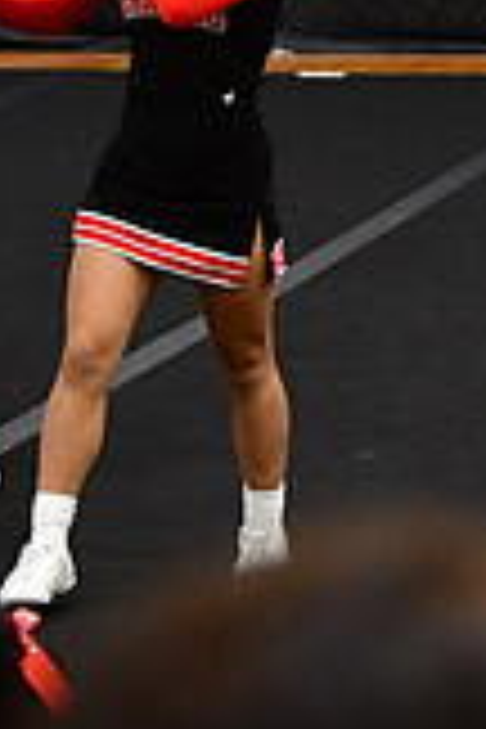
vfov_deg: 5.4
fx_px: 7634
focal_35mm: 377
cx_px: 1210
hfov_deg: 3.6
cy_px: -115
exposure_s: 1/500
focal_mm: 70
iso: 4000
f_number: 3.5
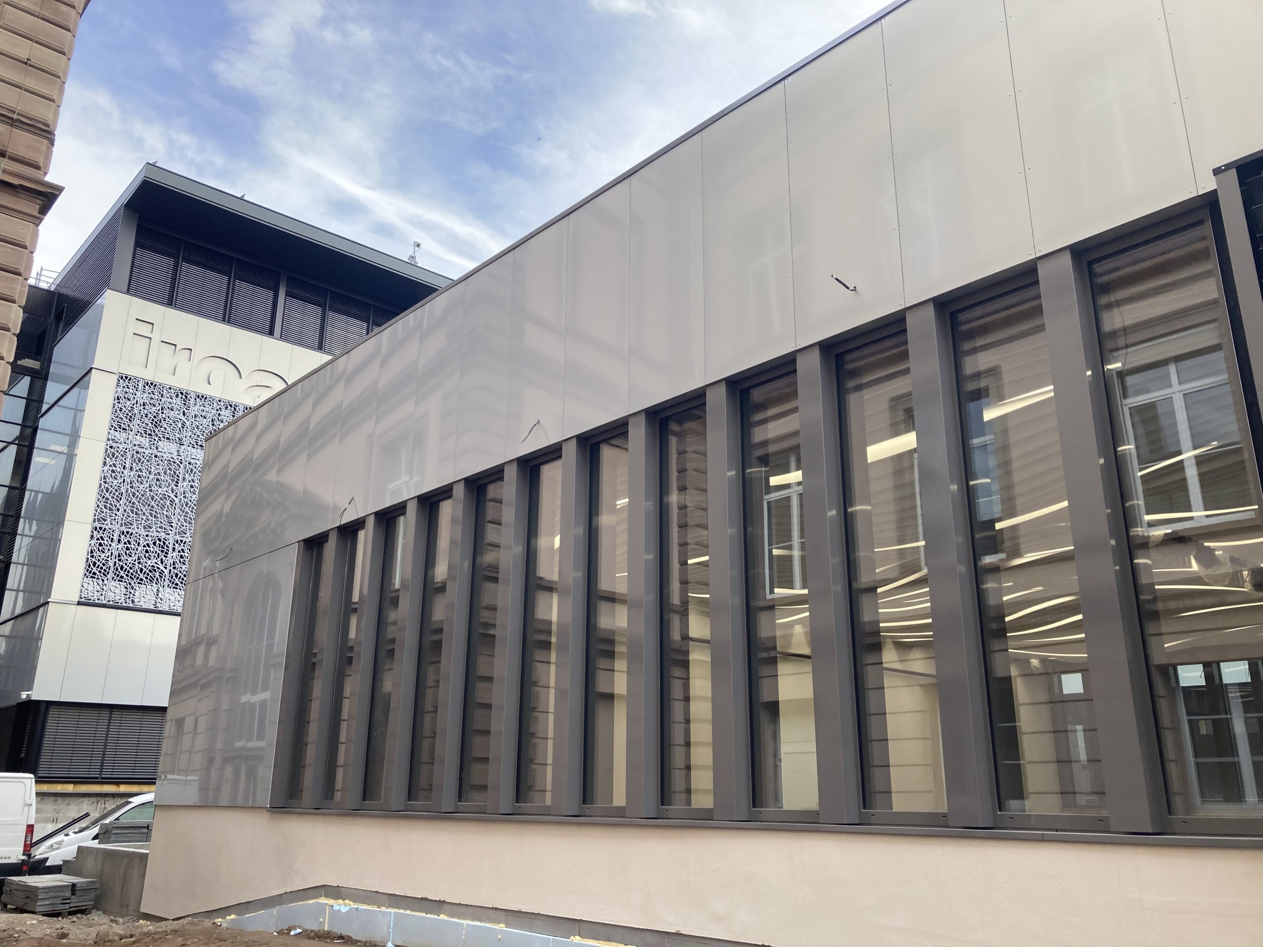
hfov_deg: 63.4
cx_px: 632
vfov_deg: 49.7
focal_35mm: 28
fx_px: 1022
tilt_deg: +18.4
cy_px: 474
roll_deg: -1.5
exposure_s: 1/234
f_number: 1.8
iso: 20
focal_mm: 3.99
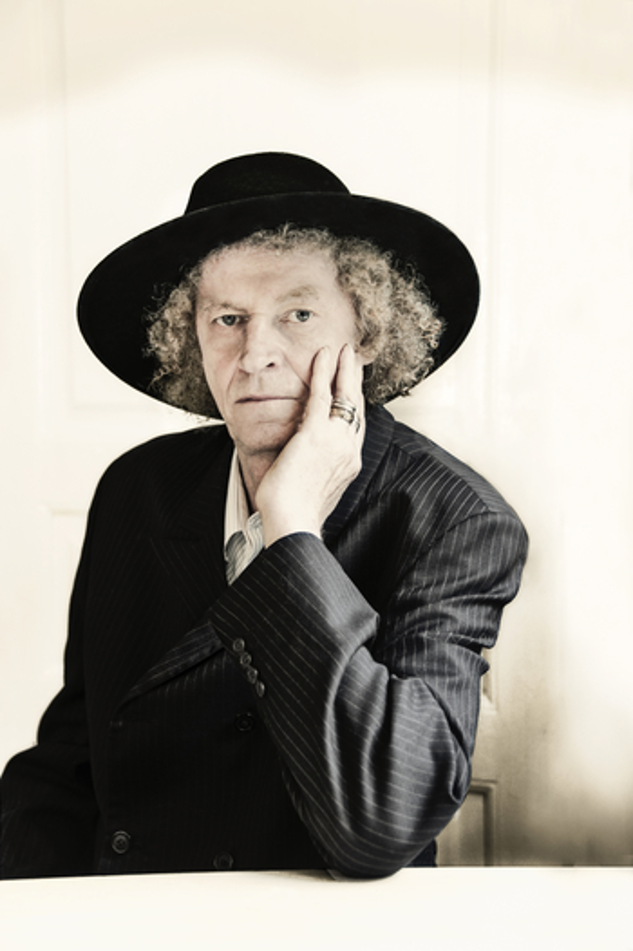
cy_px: 476
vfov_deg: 31.0
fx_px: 1717
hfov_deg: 20.9
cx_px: 316
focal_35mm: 65
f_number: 4.8
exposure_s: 1/30
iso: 640
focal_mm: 65
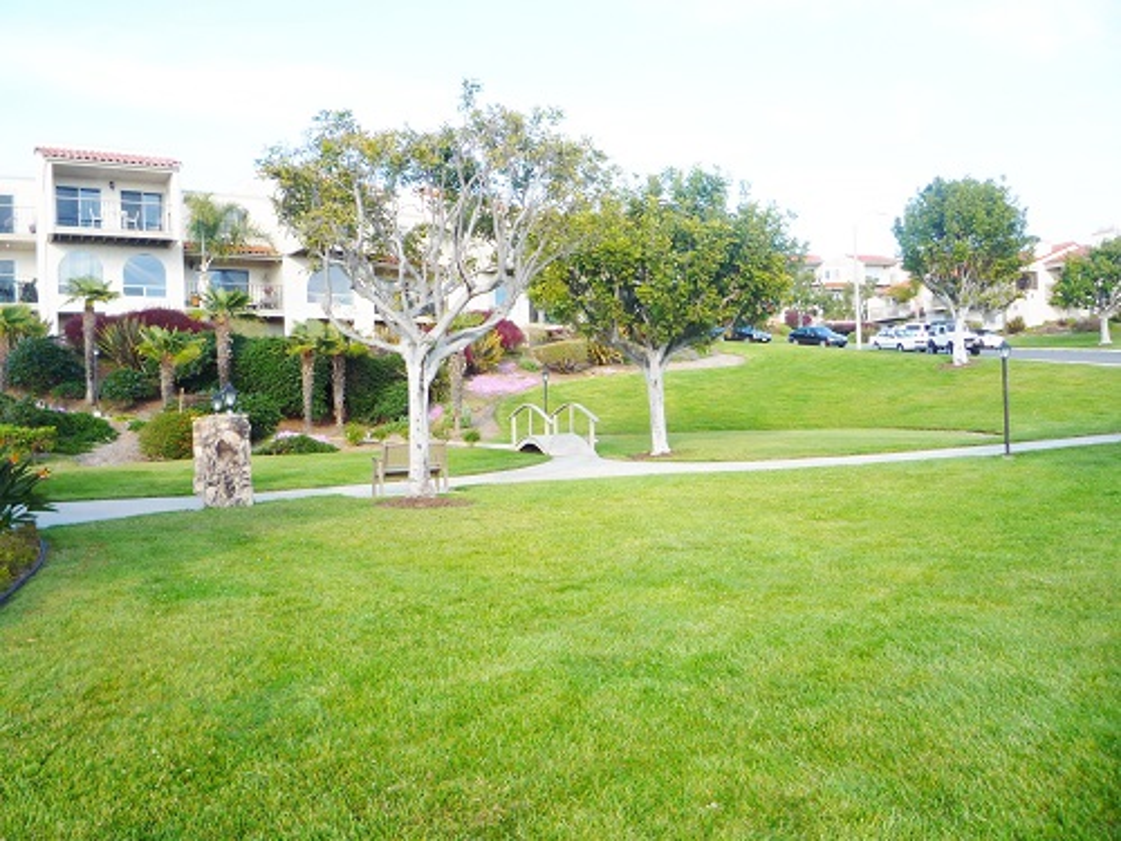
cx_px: 560
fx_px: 972
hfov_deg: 60.0
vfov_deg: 46.8
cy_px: 420
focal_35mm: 30
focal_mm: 5.2
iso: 100
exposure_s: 1/125
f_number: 4
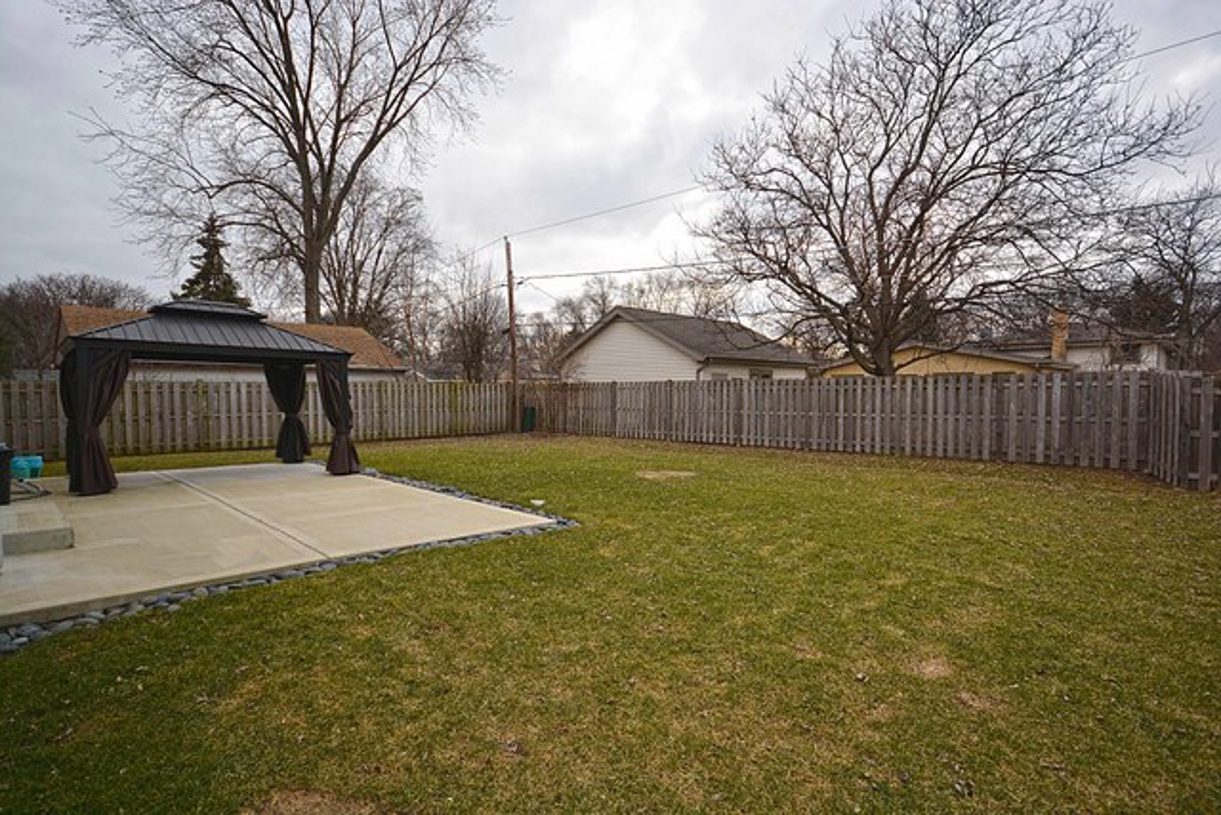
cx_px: 610
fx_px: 611
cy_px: 408
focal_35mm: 18
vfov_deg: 67.4
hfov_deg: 90.0
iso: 100
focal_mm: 12
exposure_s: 1/125
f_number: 5.6
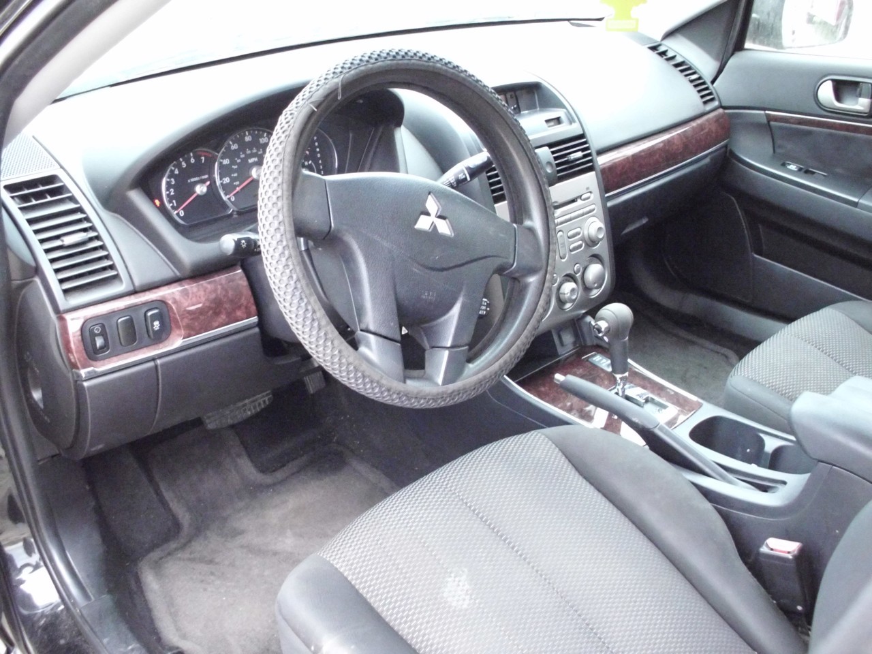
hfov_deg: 49.0
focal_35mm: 38
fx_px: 957
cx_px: 436
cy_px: 327
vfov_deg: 37.7
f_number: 2.9
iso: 800
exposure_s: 1/60
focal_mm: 6.3
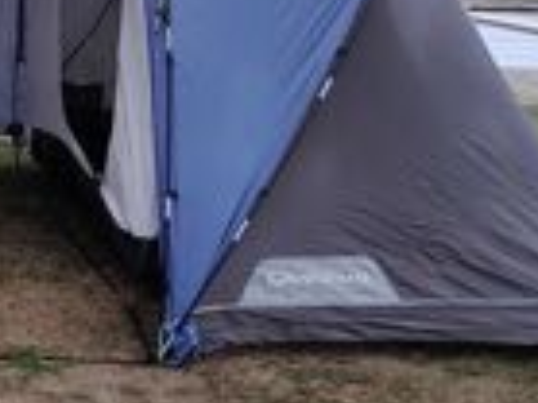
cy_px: 140
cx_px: -66
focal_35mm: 90
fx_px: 1398
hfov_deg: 20.7
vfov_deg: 16.4
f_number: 1.8
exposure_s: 1/303
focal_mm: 3.98
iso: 40
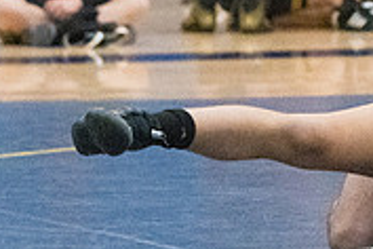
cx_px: 598
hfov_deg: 3.8
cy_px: 44
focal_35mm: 541
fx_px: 5605
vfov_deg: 2.5
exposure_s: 1/1000
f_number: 4.5
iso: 8000
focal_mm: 110
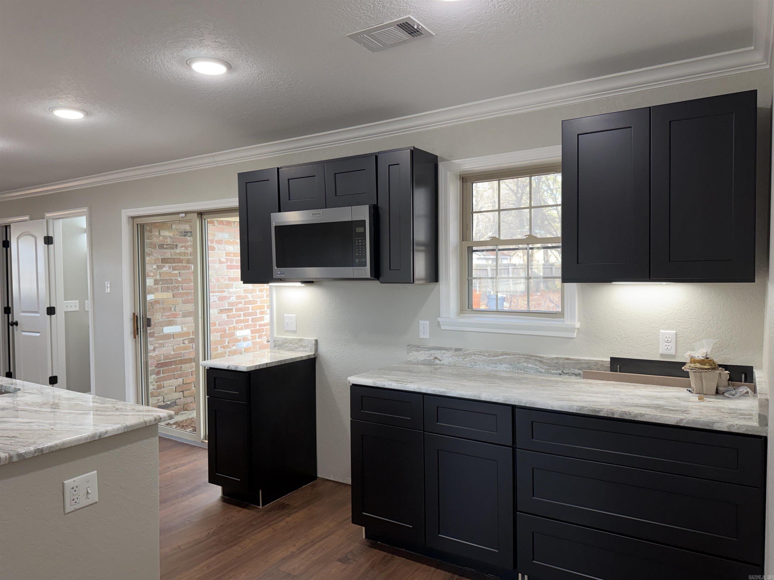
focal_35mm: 24
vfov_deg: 56.8
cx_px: 387
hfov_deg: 71.6
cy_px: 290
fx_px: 537
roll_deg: +0.4
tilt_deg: -2.6
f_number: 1.78
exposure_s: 1/120
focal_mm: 6.76
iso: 125
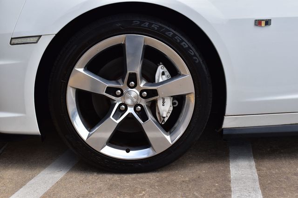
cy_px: 99
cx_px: 149
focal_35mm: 40
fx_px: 335
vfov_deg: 33.0
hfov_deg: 47.9
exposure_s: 1/400
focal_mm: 27
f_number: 11
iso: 400
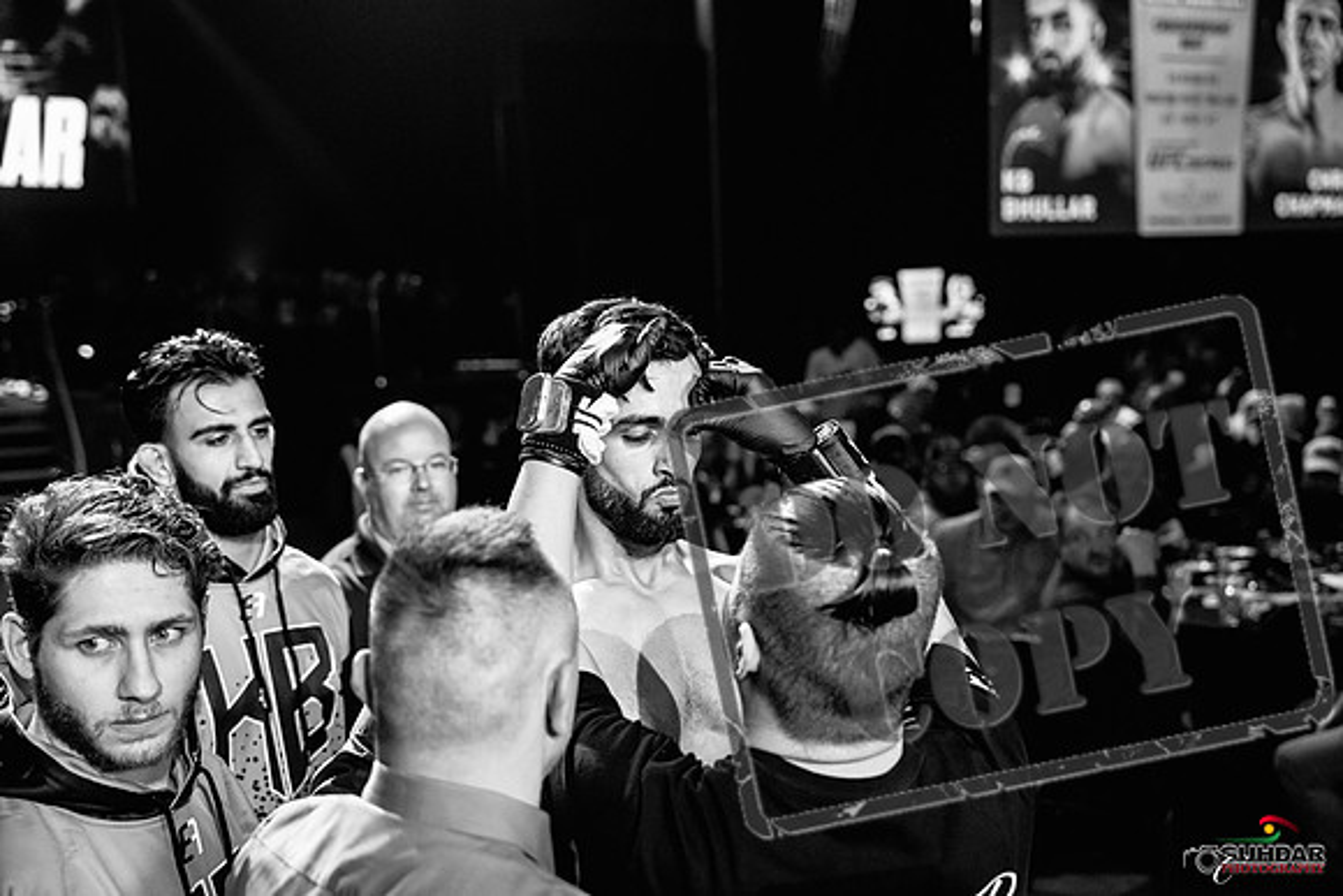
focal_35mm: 43
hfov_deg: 45.4
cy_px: 448
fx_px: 1604
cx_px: 672
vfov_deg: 31.2
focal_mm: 43
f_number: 2.8
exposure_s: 1/320
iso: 5000
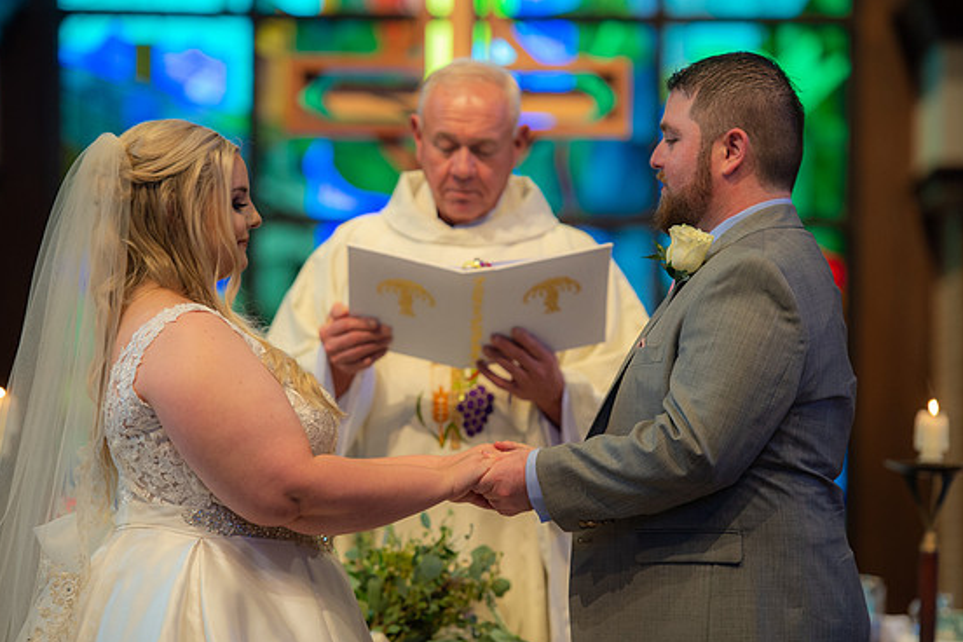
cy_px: 330
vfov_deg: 8.2
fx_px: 4494
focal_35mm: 168
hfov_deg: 12.2
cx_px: 485
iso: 1250
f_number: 3.2
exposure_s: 1/125
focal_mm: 160
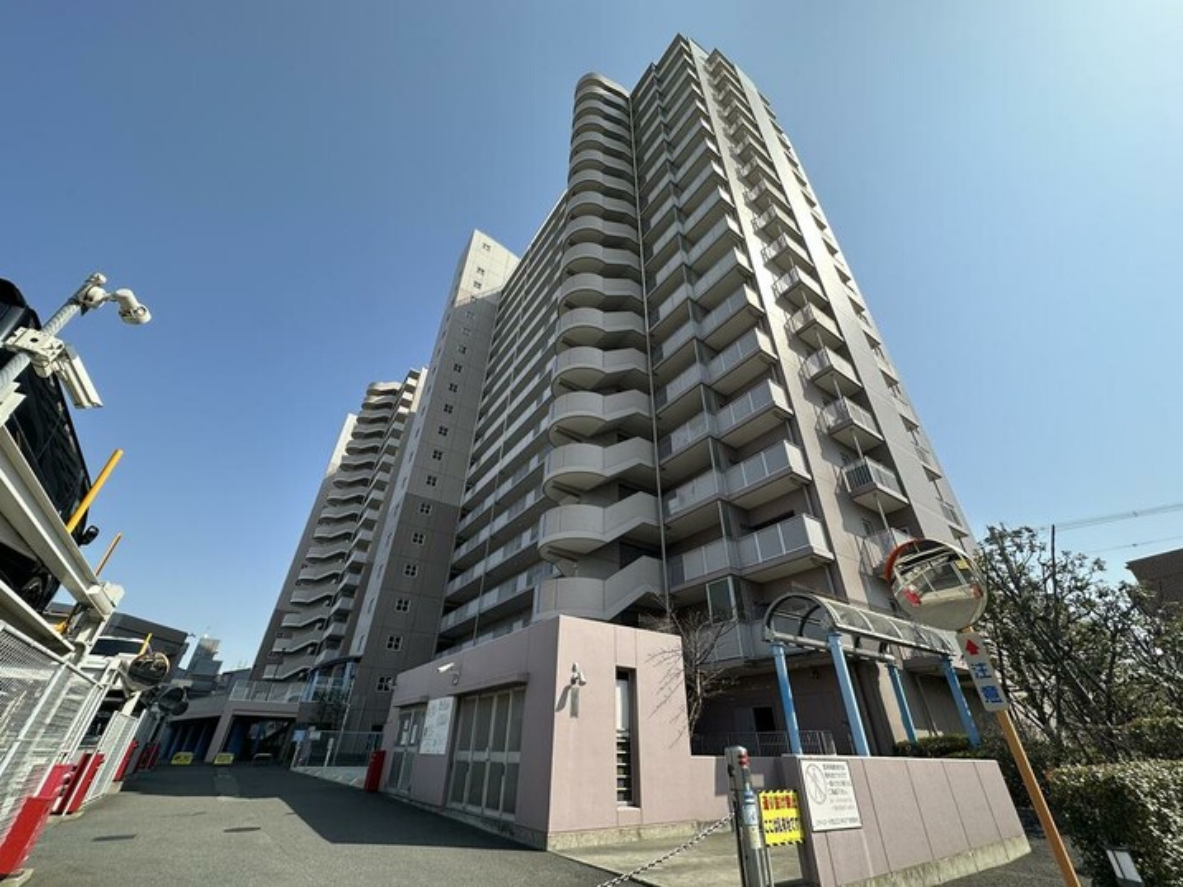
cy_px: 444
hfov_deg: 102.1
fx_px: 479
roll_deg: -1.3
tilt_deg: +32.9
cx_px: 592
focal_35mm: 14
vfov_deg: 85.7
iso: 50
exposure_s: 1/1261
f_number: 2.2
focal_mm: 2.22
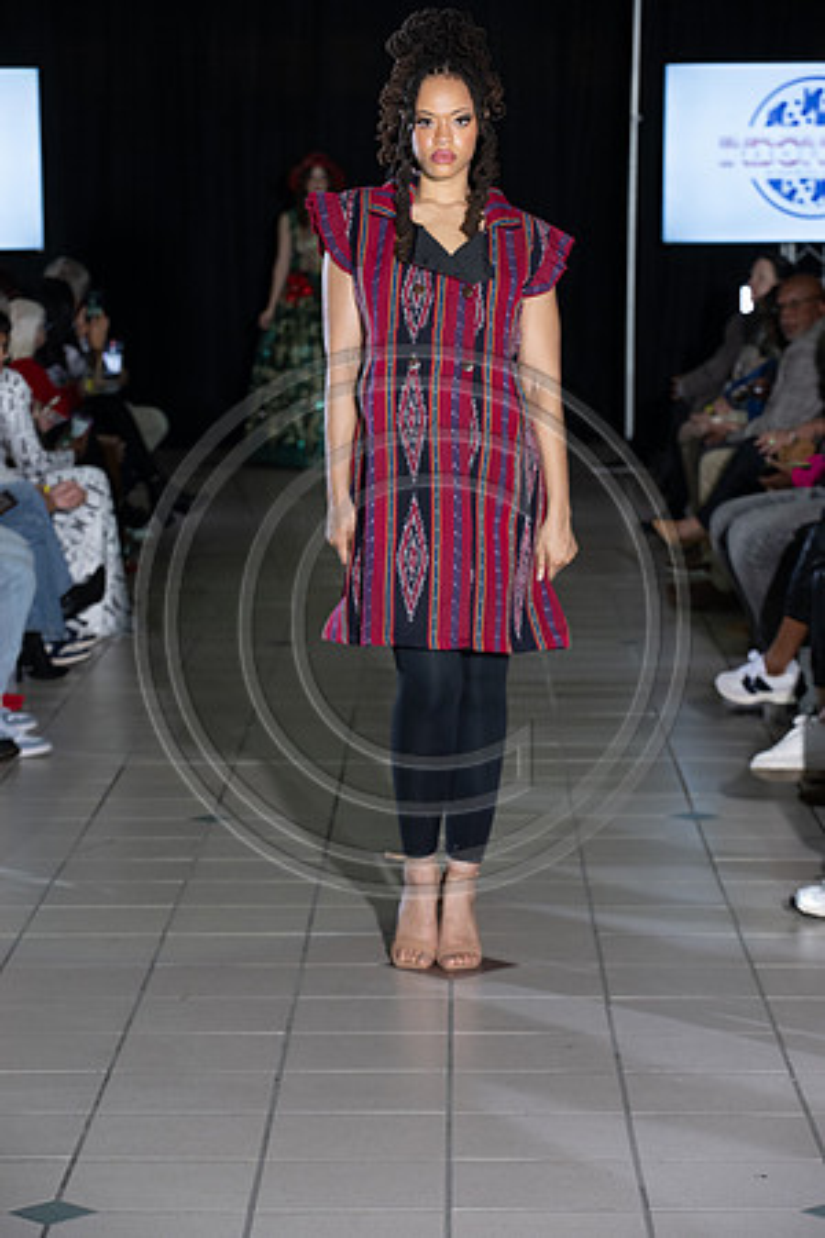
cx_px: 412
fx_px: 3609
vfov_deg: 19.5
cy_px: 619
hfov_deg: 13.0
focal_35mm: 105
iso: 1250
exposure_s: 1/160
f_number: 5.6
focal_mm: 105
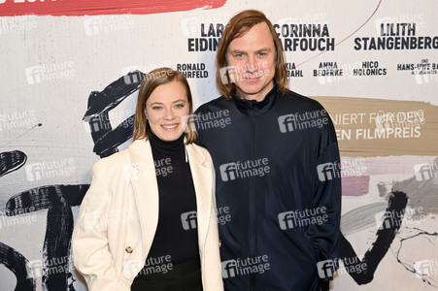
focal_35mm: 45
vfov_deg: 29.8
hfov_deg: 43.6
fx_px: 547
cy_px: 146
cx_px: 219
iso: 1000
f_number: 2.8
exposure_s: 1/200
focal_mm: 45
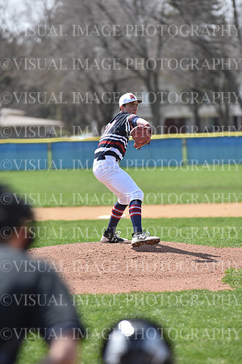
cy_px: 182
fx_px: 2647
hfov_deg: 5.2
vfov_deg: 7.8
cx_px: 121
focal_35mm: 262
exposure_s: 1/4000
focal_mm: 175
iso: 400
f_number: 2.8
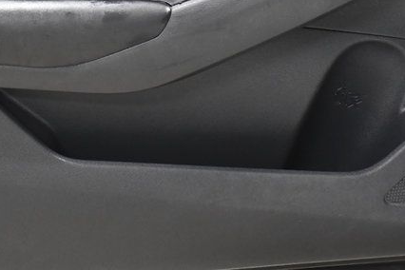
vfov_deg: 9.9
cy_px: -29
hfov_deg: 15.0
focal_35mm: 137
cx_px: 164
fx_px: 1541
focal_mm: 38
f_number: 4.5
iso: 2500
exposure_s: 1/100
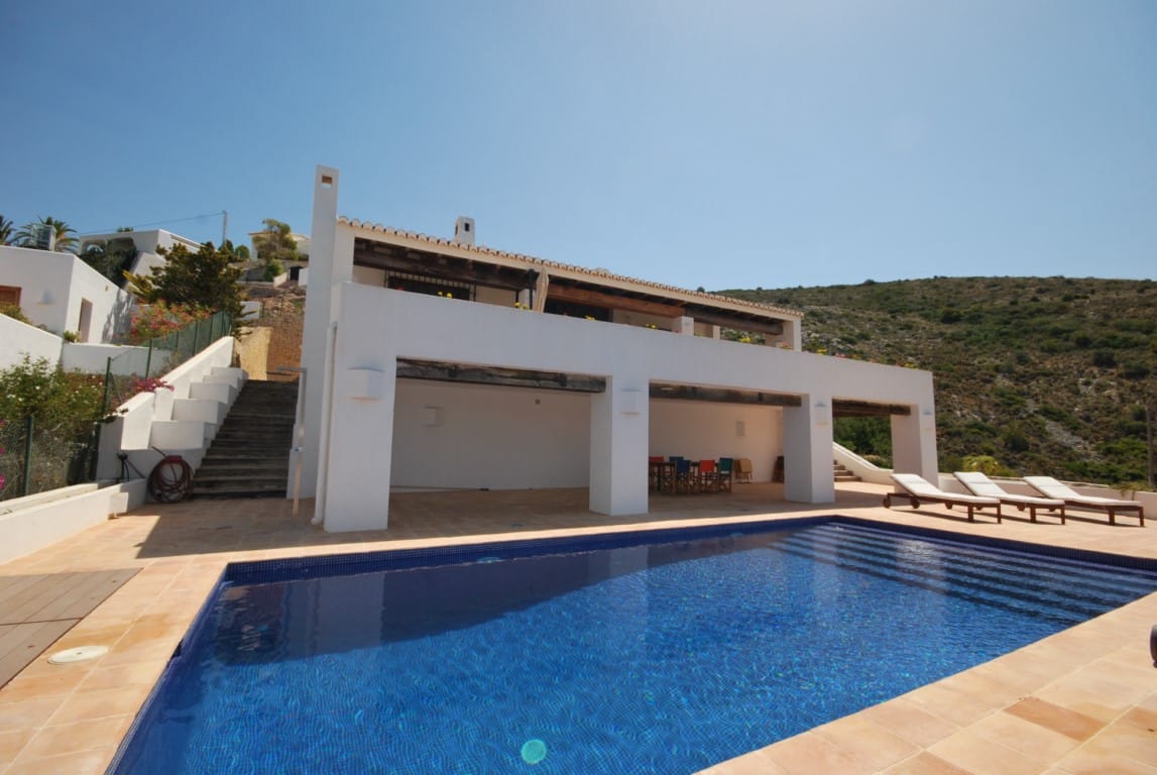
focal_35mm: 15
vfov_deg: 77.5
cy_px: 388
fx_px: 483
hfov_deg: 100.3
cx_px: 578
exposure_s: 1/200
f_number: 10
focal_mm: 10
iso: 100
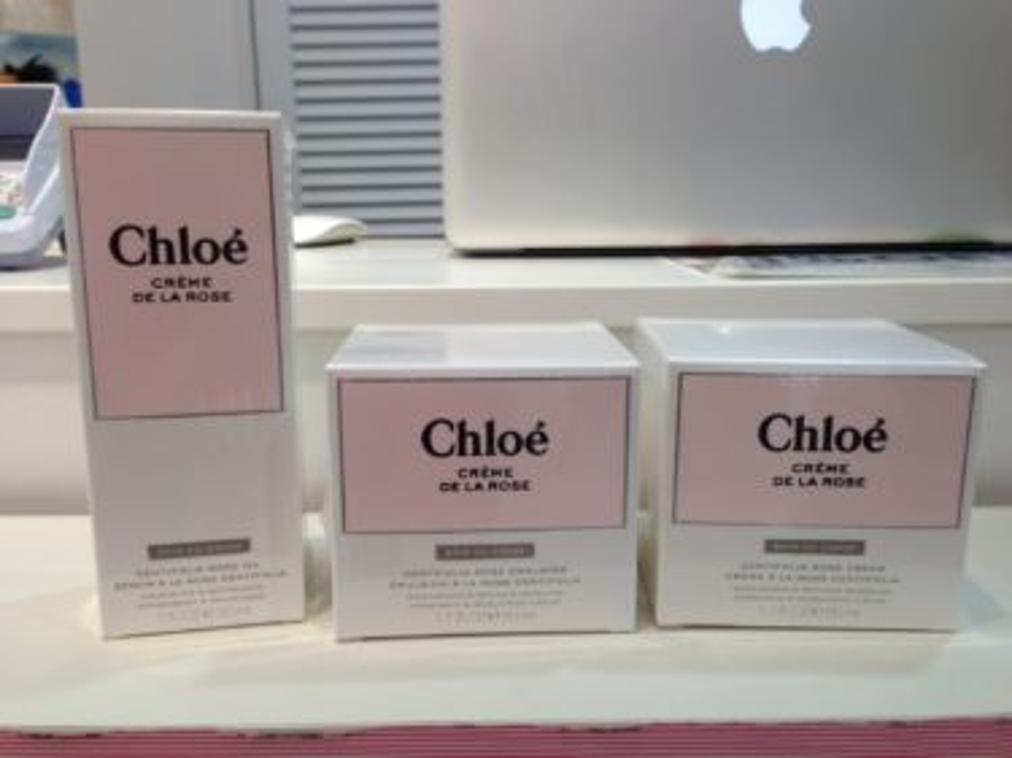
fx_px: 964
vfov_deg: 42.9
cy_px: 379
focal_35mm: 33
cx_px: 506
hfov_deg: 55.4
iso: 64
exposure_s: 1/60
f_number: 2.4
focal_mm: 4.13
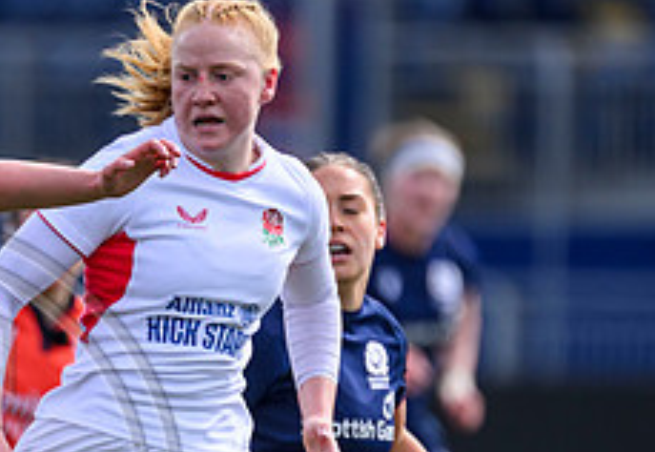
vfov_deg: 0.9
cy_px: 457
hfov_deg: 1.2
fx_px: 30179
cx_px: -199
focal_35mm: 1641
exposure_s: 1/2500
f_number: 4
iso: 500
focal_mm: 560
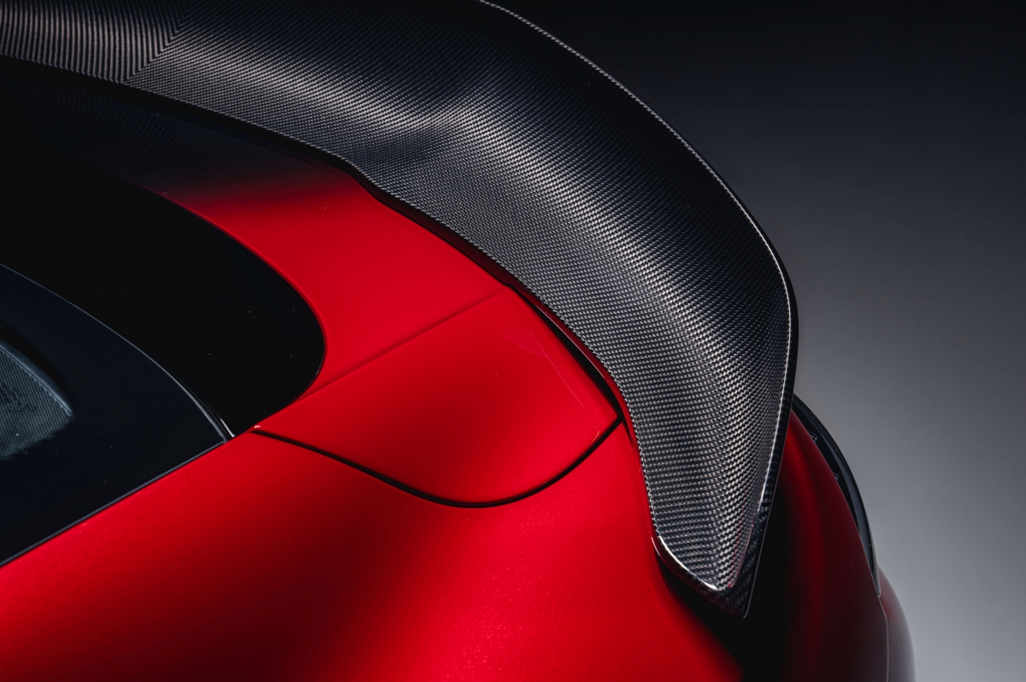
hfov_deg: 36.3
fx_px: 1566
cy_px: 341
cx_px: 513
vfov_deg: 24.6
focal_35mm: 55
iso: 200
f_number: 9
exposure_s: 2
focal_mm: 55
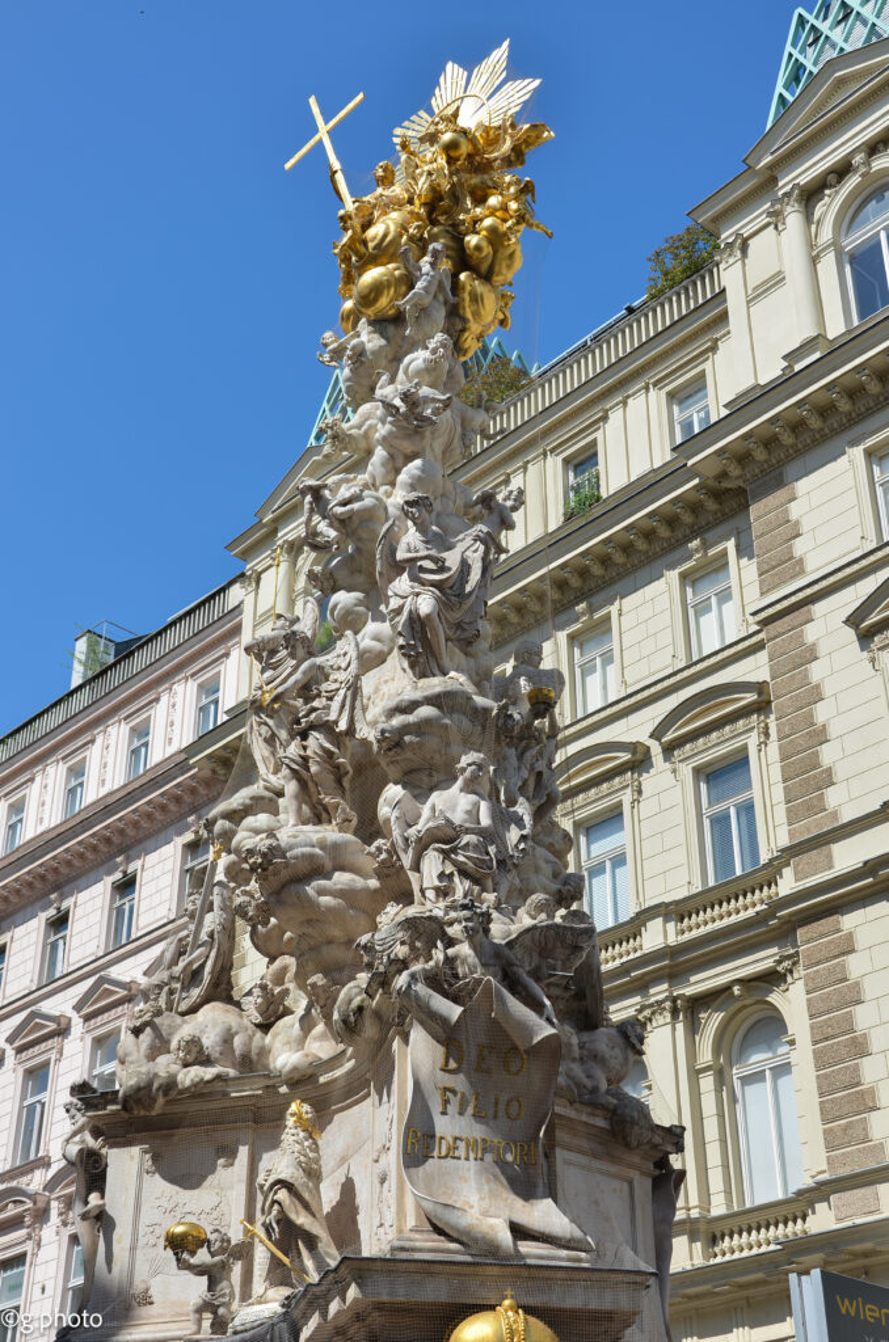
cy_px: 671
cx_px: 444
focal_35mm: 48
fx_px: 1786
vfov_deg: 41.2
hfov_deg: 27.9
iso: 125
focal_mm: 32
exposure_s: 1/500
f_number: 7.1
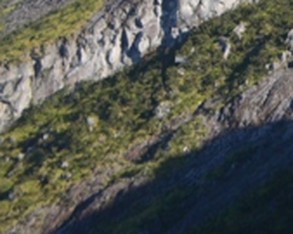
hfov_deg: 13.9
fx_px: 1040
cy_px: -149
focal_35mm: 120
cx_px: 562
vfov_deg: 12.1
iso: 200
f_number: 4.5
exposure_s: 1/2000
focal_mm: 18
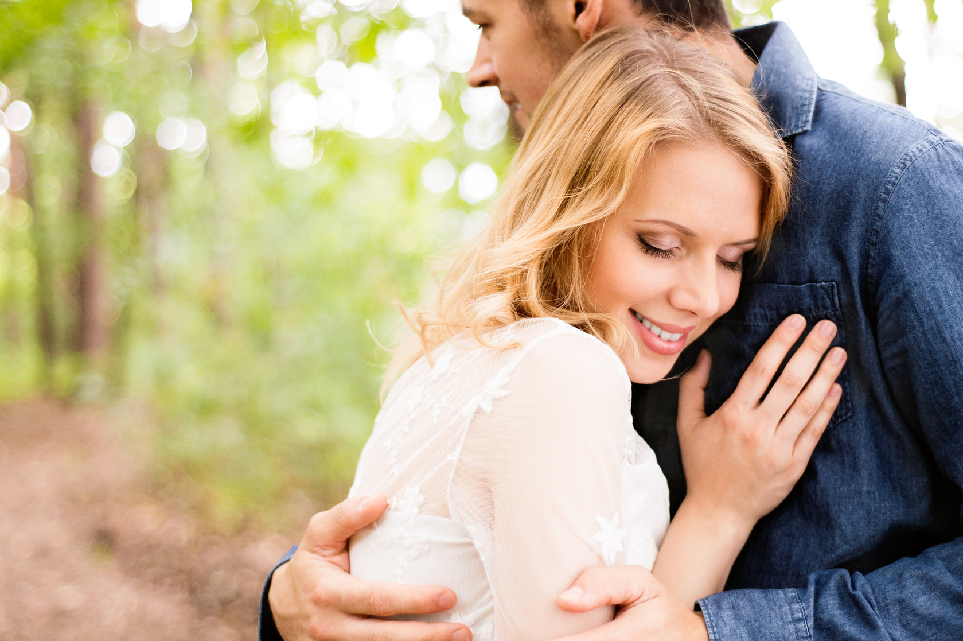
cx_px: 536
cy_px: 255
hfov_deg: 32.9
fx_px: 1631
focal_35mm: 61
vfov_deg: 22.2
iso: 2000
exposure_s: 1/320
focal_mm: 50
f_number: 2.2
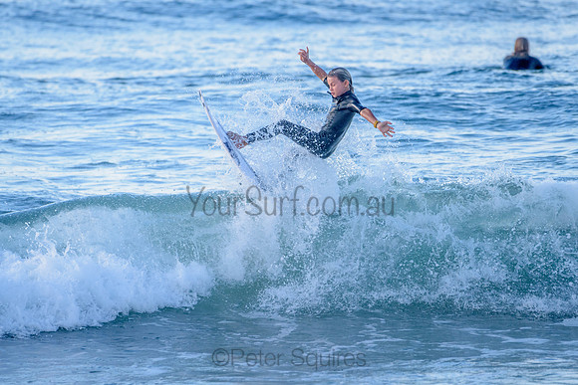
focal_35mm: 613
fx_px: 9843
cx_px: 303
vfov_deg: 2.2
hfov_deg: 3.4
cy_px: 236
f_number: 5.6
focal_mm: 500
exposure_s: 1/1250
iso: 500
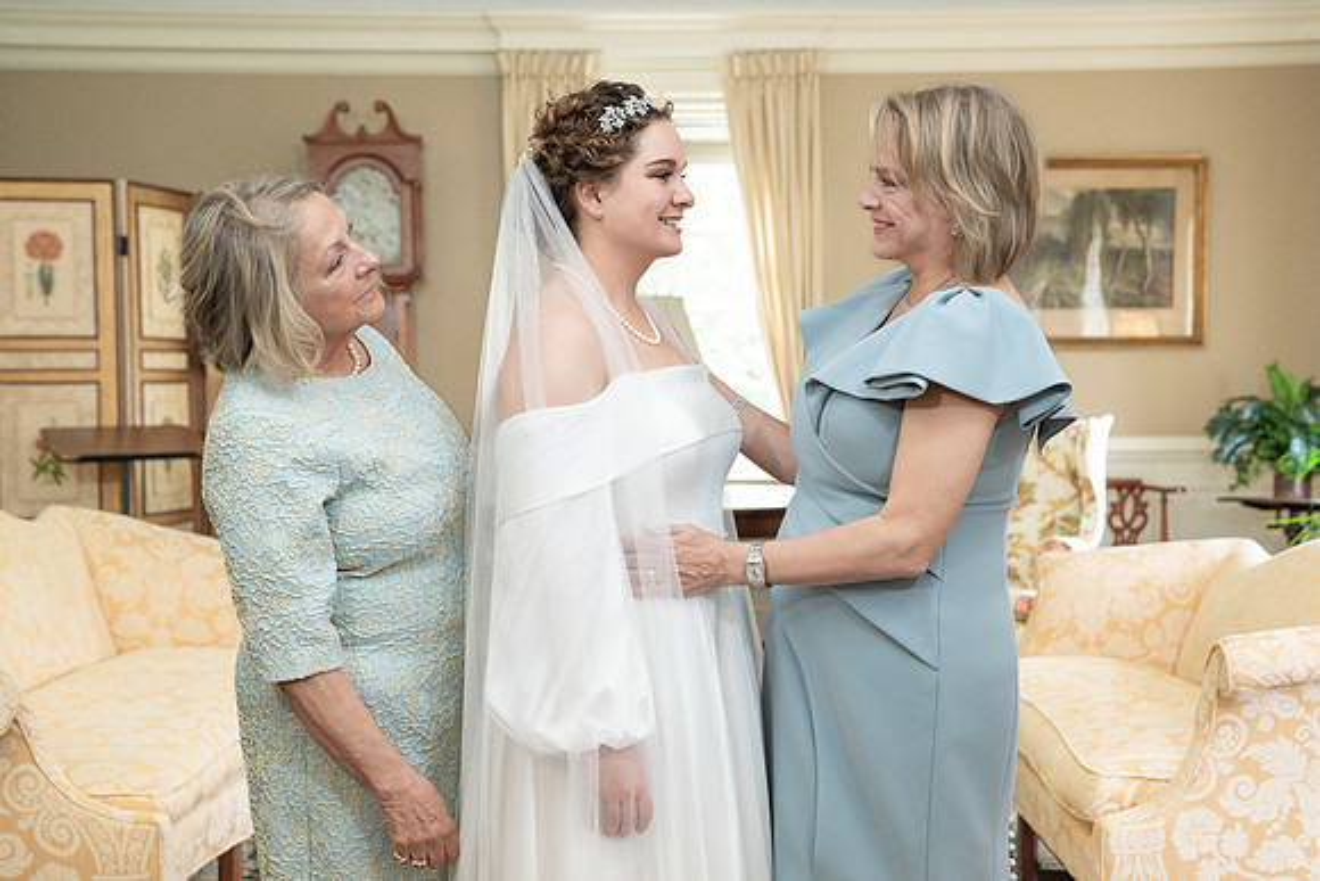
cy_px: 440
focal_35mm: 48
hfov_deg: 41.1
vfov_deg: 28.1
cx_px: 660
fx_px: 1760
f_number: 4
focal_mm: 48
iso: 1600
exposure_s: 1/250
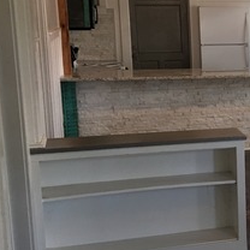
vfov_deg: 21.9
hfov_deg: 20.0
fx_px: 645
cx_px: 331
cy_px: 142
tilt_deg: -10.1
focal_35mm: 79
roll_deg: +1.1
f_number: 2.2
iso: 40
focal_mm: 4.15
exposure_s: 1/15
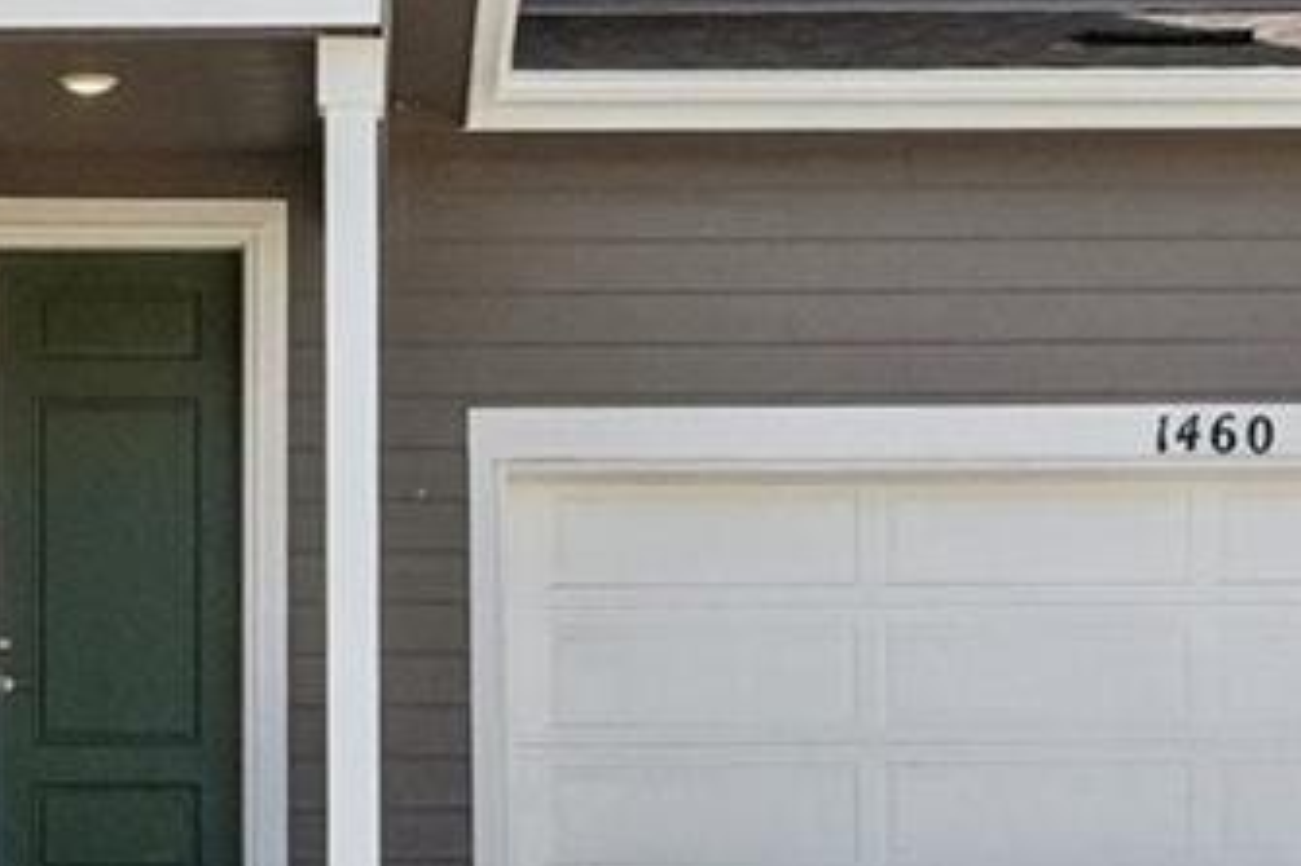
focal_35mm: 107
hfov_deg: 19.0
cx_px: 450
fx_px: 3879
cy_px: 478
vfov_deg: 12.7
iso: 400
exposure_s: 1/1250
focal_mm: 15
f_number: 8
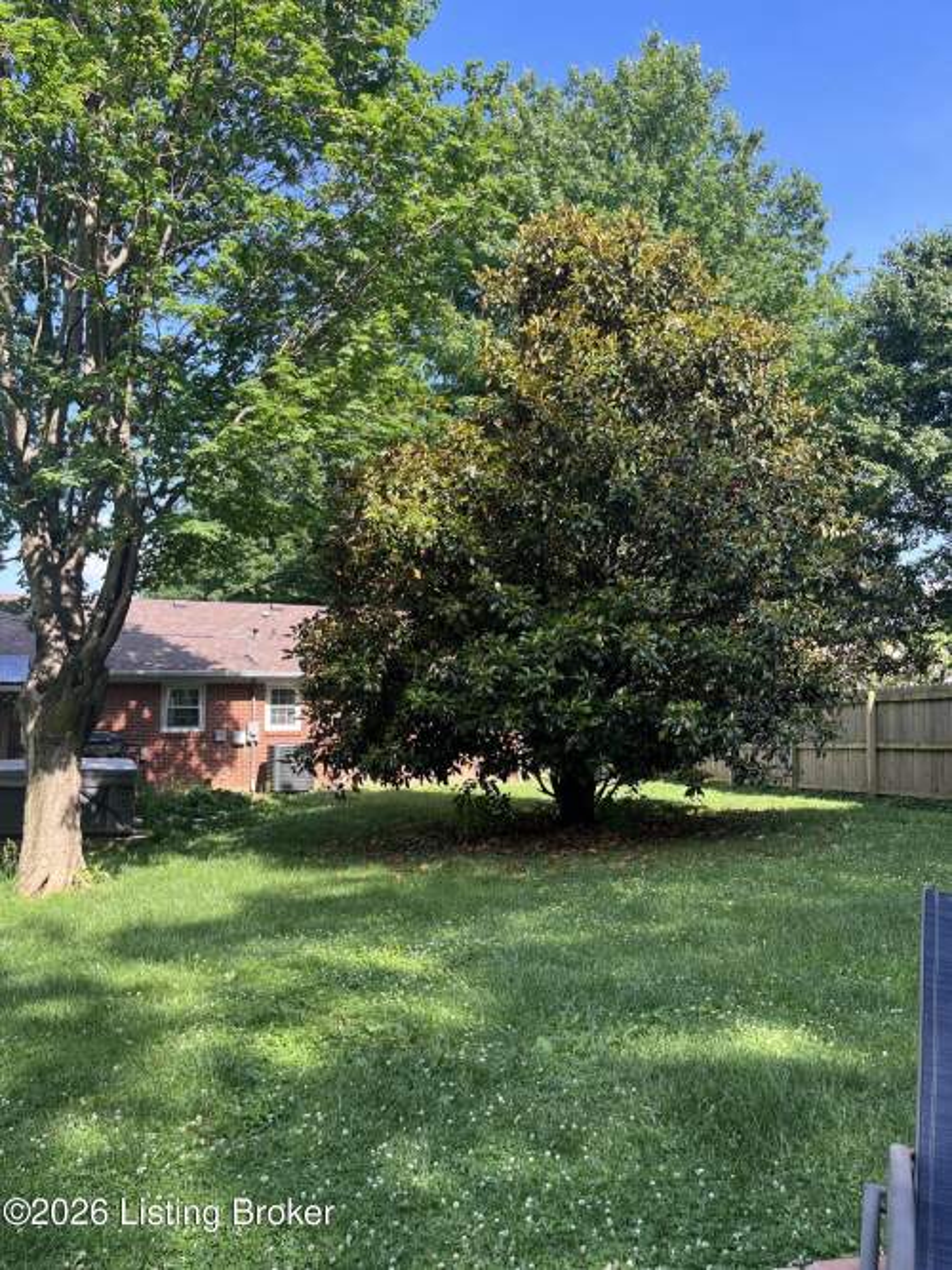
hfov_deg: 53.0
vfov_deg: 67.3
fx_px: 954
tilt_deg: +2.5
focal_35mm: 26
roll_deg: +0.5
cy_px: 635
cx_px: 476
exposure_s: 1/504
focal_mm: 5.1
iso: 50
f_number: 1.6
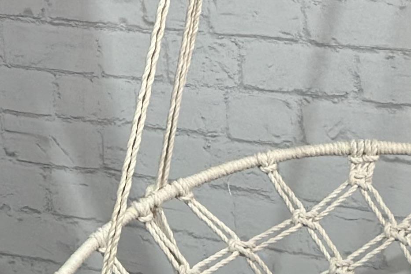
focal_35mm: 216
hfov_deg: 9.2
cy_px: -56
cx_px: -251
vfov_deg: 6.3
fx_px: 2465
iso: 80
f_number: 1.78
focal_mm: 6.86
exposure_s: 1/100
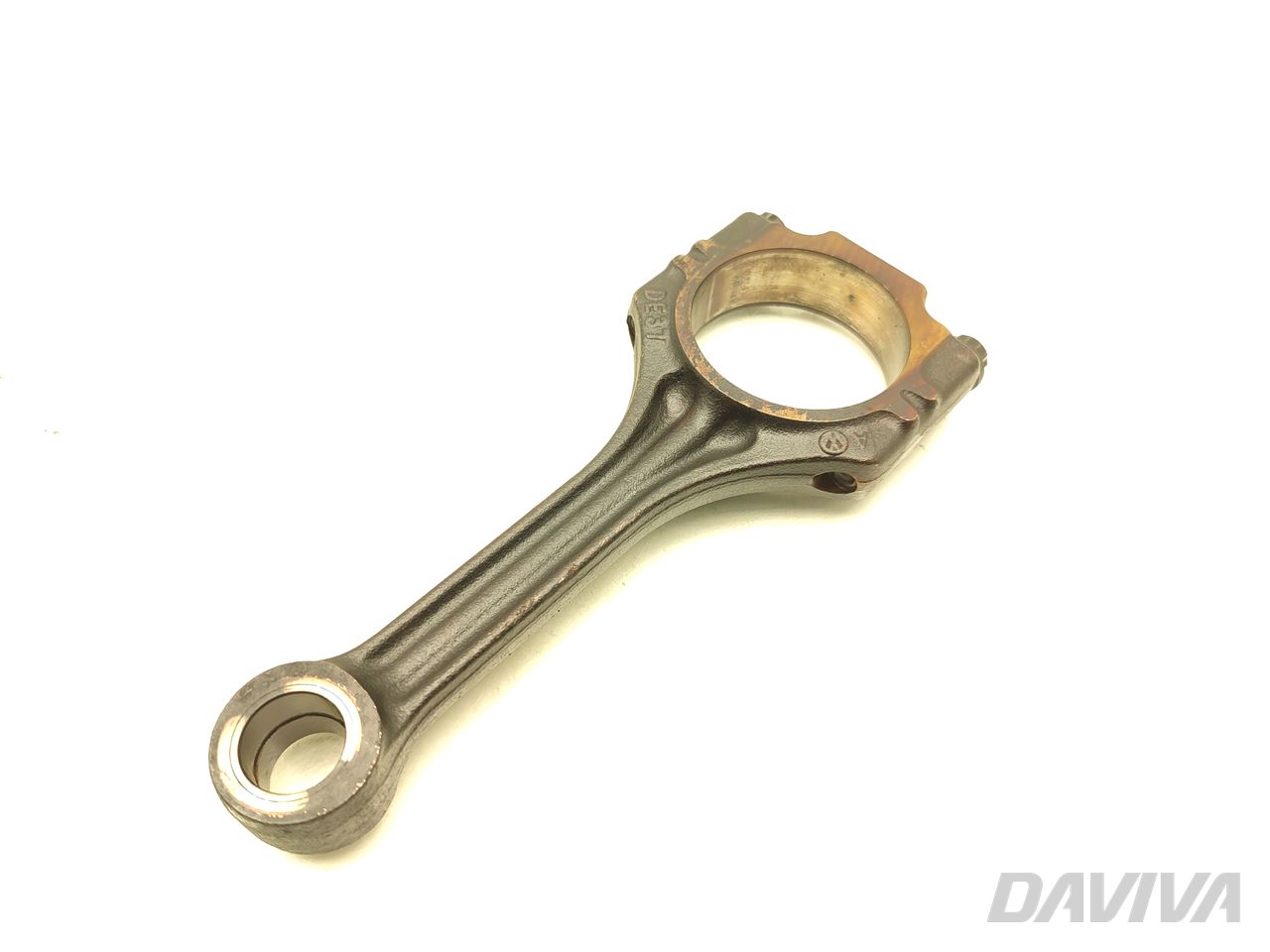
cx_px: 635
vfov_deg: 56.8
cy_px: 476
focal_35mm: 24
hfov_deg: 71.6
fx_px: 881
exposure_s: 1/80
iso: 200
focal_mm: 5.89
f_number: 1.89
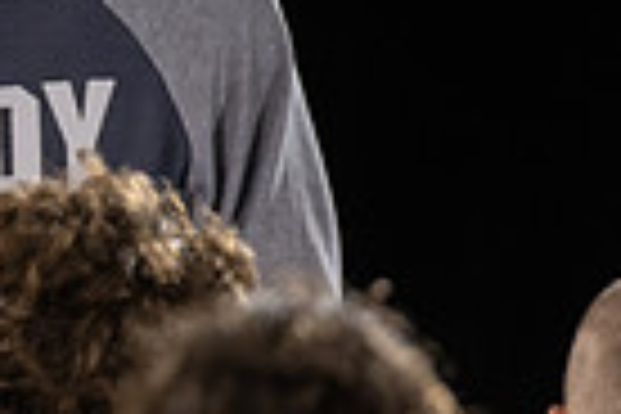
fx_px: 12178
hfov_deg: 2.9
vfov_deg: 1.9
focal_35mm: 706
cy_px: -16
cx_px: -122
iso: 2000
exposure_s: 1/320
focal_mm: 168
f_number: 2.8
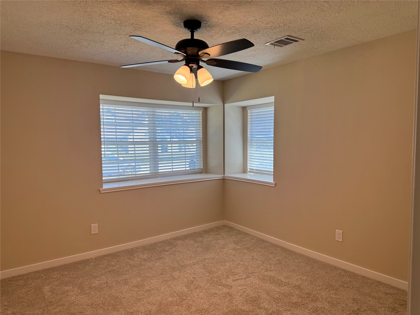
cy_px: 158
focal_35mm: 24
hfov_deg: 71.6
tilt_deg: -1.8
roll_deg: +1.7
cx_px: 210
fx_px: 291
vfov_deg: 56.8
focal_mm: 6.76
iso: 125
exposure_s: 1/240
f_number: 1.78
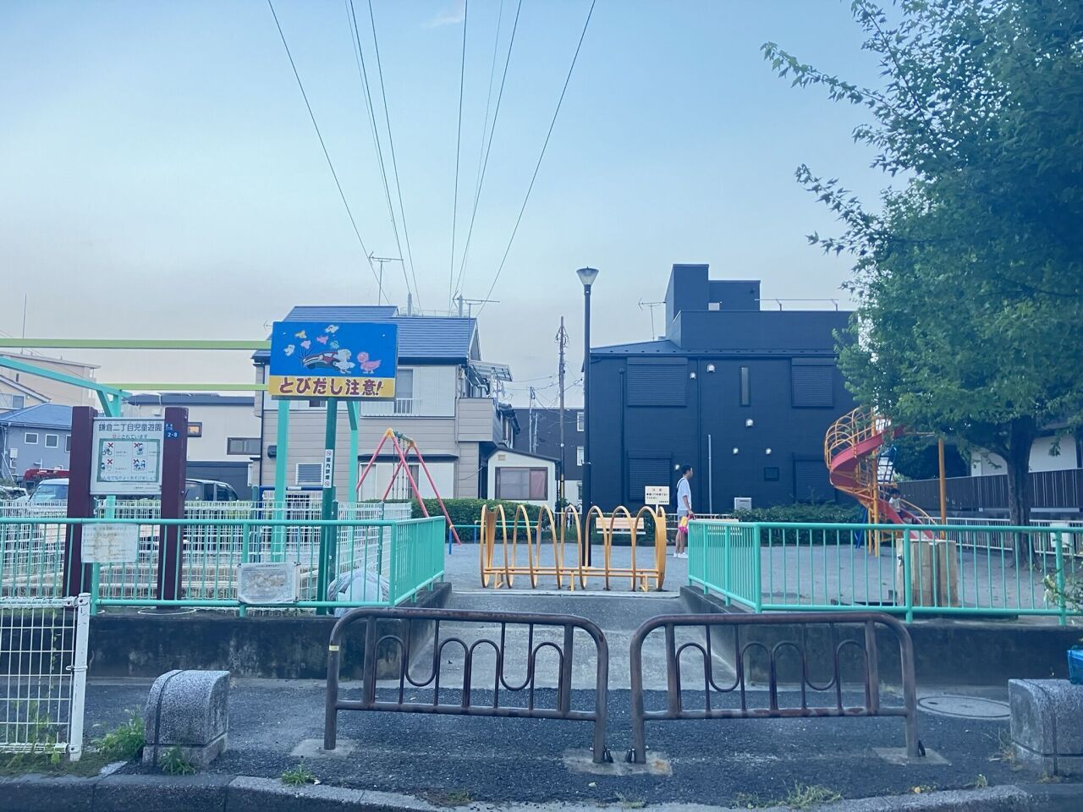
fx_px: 876
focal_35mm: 28
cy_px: 406
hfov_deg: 63.4
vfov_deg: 49.7
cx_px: 542
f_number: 1.8
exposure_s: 1/60
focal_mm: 3.99
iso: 125
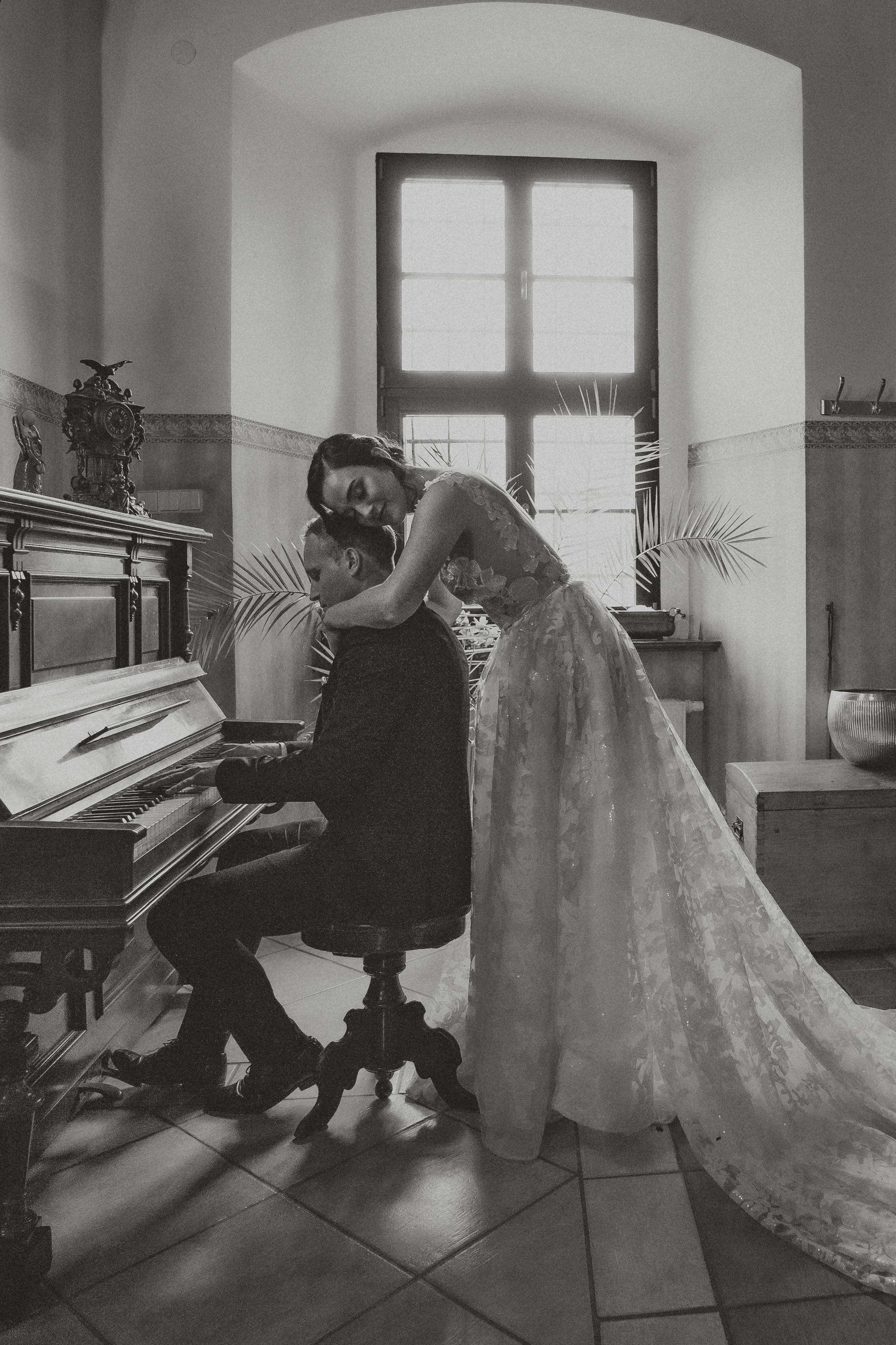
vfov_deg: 66.9
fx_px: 1016
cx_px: 651
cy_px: 629
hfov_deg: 46.2
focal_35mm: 27
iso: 3200
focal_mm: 17
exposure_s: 1/100
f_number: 2.8
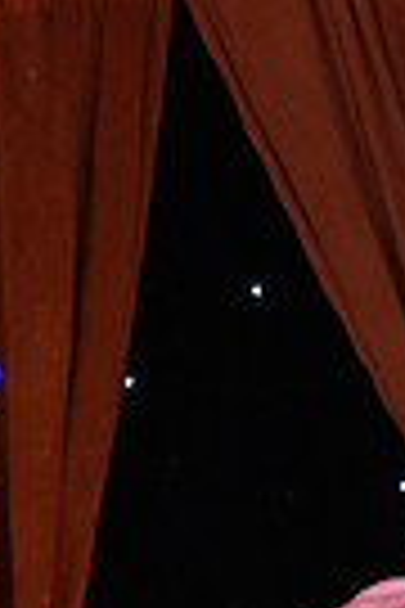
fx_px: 6614
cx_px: 443
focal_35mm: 392
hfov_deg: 3.5
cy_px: 1004
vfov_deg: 5.2
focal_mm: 91
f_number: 7.1
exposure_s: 1/250
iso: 8000
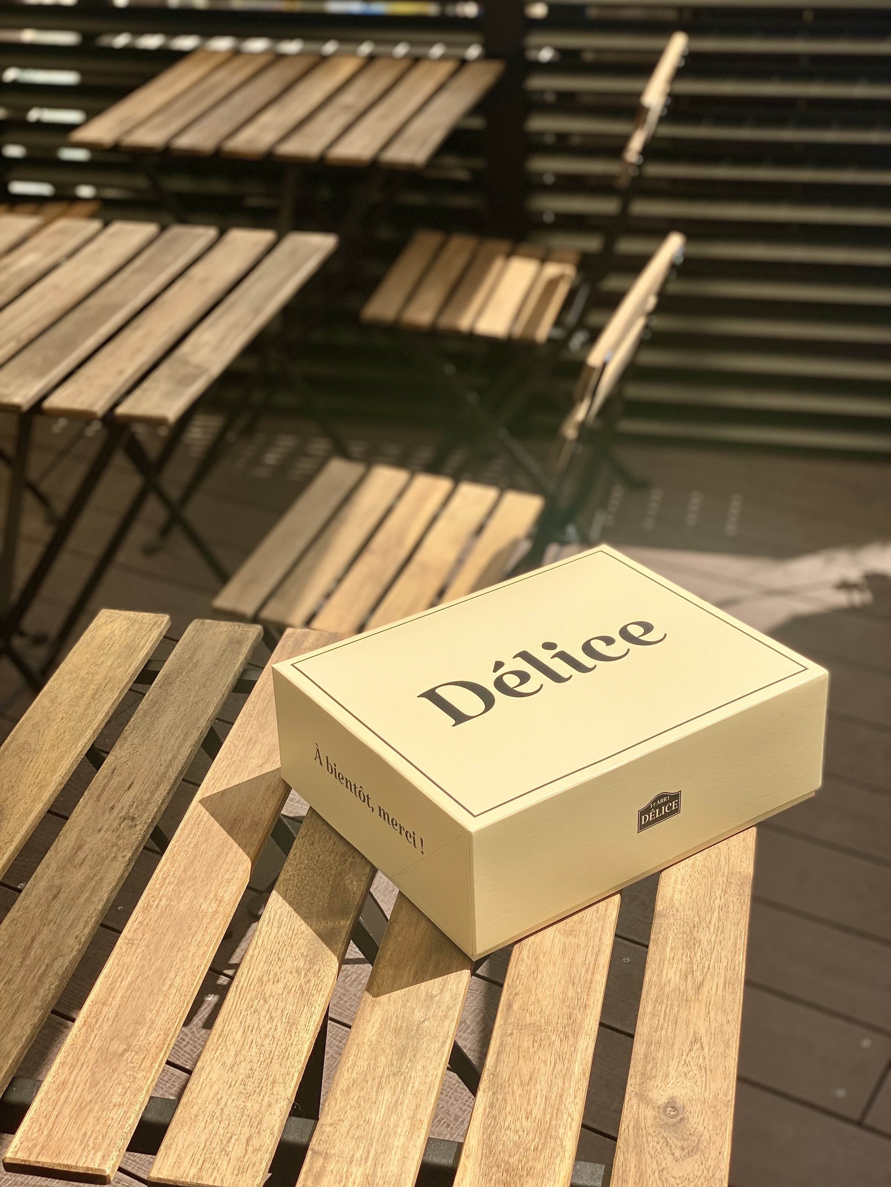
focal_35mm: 52
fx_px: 1785
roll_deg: +1.9
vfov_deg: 36.8
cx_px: 446
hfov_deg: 28.0
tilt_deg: -30.4
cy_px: 594
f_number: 2
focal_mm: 6
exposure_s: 1/1776
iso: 20
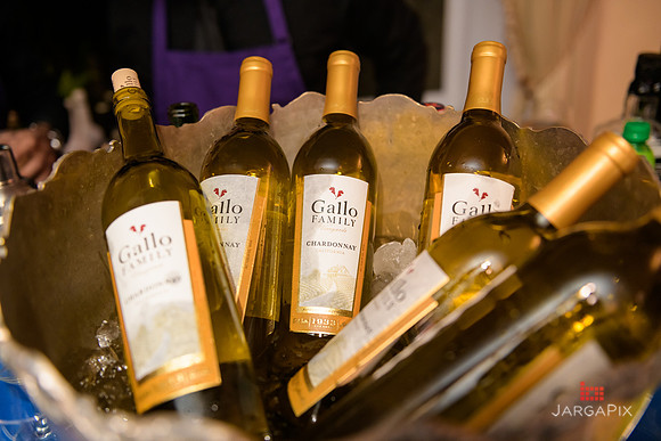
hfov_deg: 54.4
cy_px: 220
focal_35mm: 35
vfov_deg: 37.9
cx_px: 330
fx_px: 643
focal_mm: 35
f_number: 3.2
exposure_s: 1/125
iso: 800
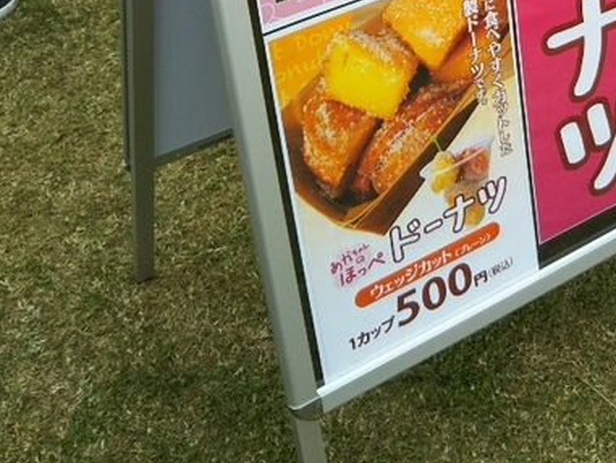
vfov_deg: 21.6
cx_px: 461
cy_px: -96
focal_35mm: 63
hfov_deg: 30.2
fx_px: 1121
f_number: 2.2
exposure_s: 1/183
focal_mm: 4
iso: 25
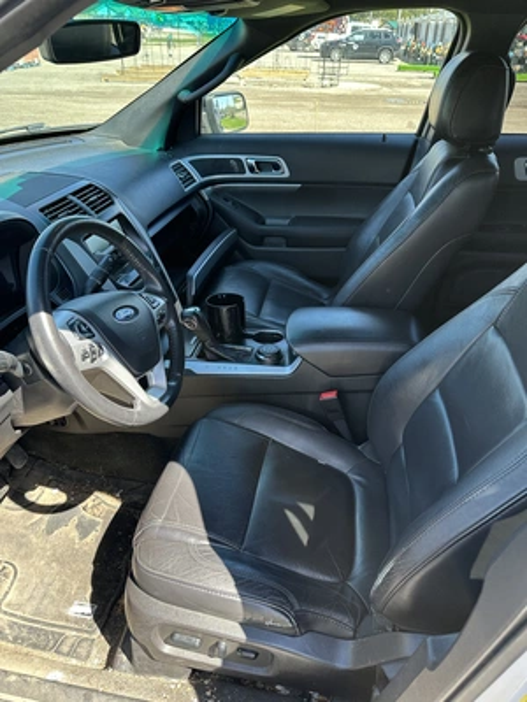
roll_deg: -1.1
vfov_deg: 71.6
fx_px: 487
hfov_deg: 56.8
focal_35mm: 24
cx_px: 264
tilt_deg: -35.1
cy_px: 351
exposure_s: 1/344
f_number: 1.78
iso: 80
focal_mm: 6.86
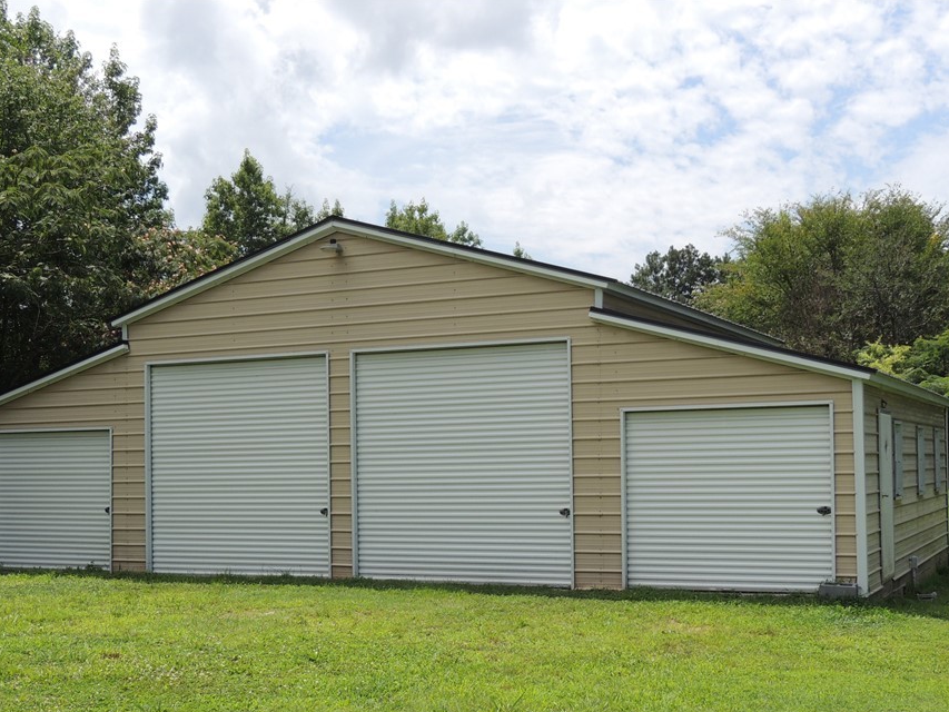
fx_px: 1316
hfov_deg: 39.6
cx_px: 461
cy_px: 423
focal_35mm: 48
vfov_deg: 30.2
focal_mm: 7.1
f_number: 3.3
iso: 100
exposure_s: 1/1250
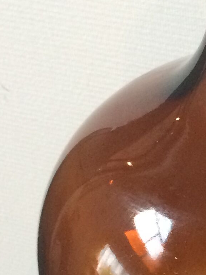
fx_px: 977
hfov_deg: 11.3
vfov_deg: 15.9
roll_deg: +0.7
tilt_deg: -37.2
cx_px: 354
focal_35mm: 123
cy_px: 236
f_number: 2.2
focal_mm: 4.15
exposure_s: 1/33
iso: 250
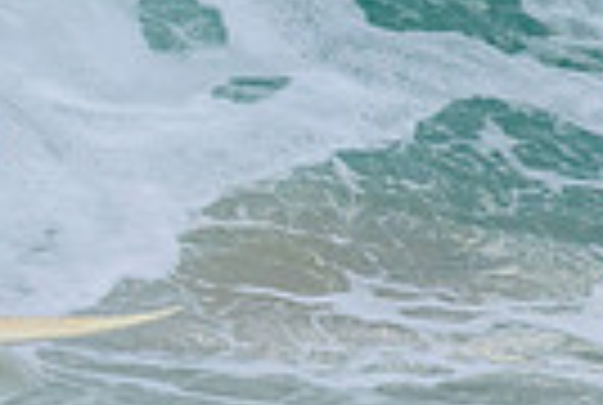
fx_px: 45645
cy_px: -182
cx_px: 32
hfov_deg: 0.8
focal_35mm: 2719
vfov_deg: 0.5
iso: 1600
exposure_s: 1/2000
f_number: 11
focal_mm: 630
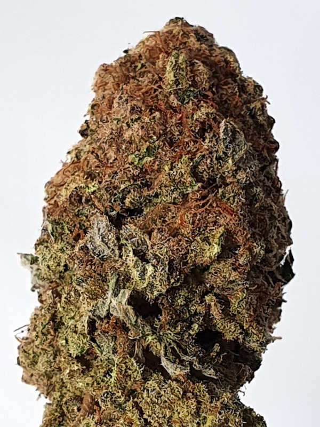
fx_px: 320
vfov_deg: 67.3
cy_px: 214
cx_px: 160
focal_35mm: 26
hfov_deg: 53.1
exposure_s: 1/3328
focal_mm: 4.3
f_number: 2.4
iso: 50
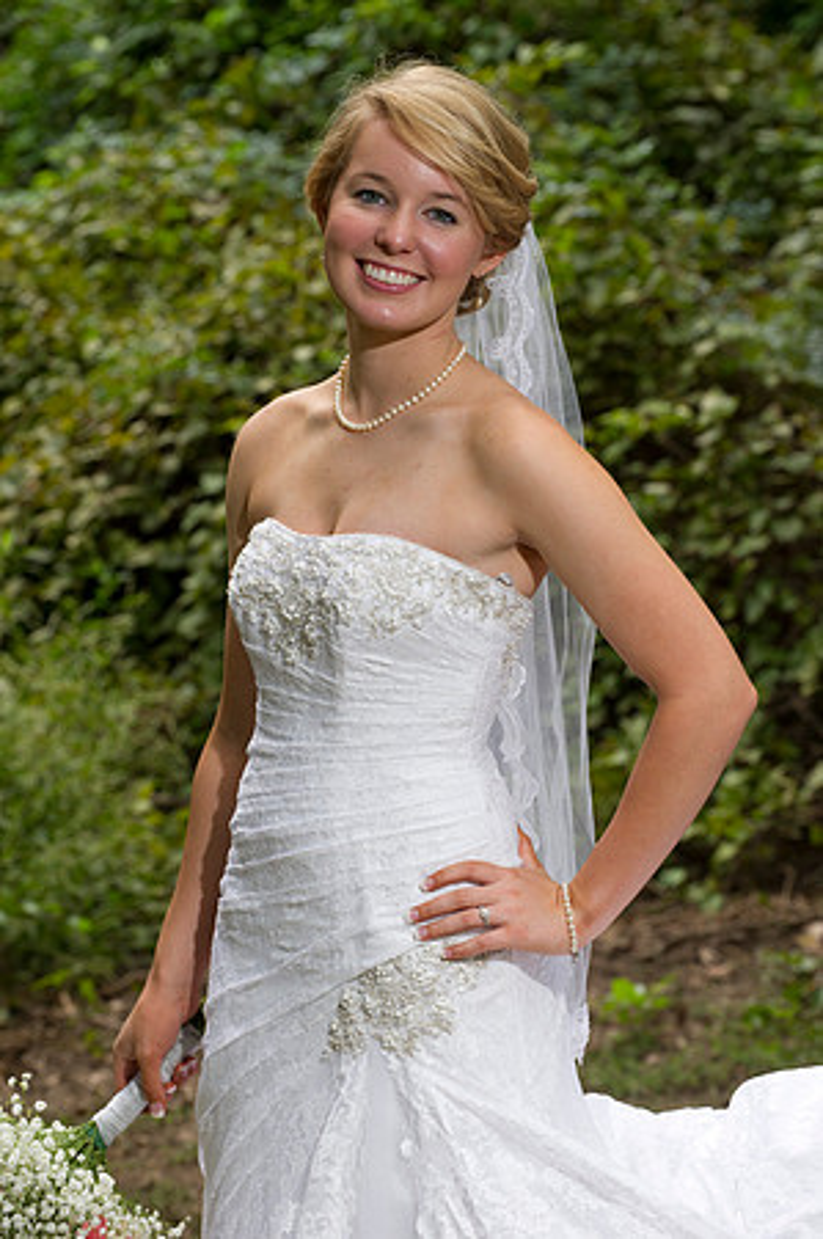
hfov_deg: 10.1
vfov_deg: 15.2
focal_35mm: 135
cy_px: 620
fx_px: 4640
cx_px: 412
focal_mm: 135
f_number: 6.3
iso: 500
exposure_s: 1/160
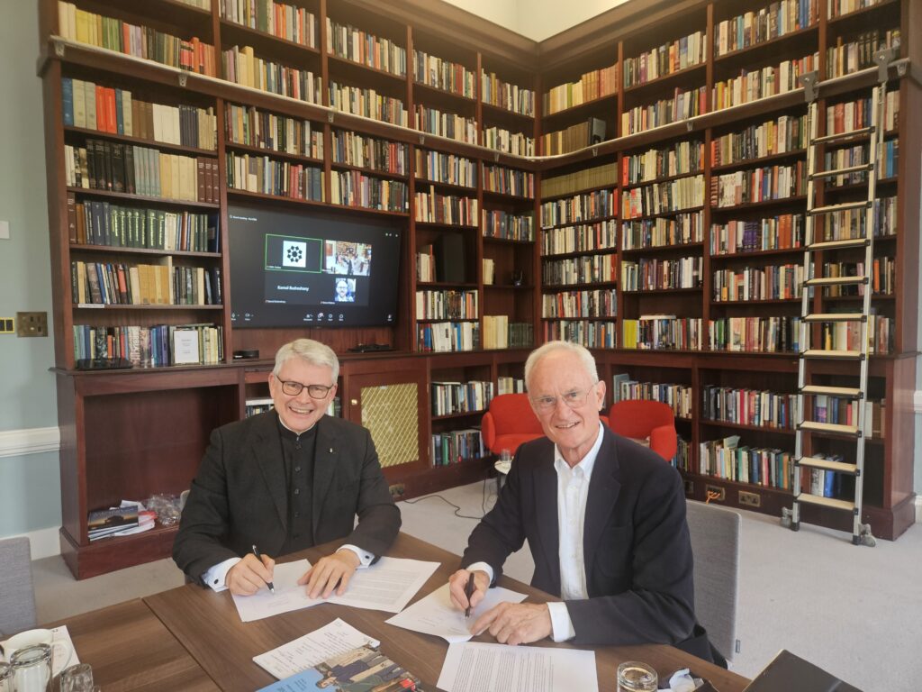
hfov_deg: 73.9
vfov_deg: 58.9
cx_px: 461
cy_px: 346
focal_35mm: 23
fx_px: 613
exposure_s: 1/100
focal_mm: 5.4
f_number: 1.8
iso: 200
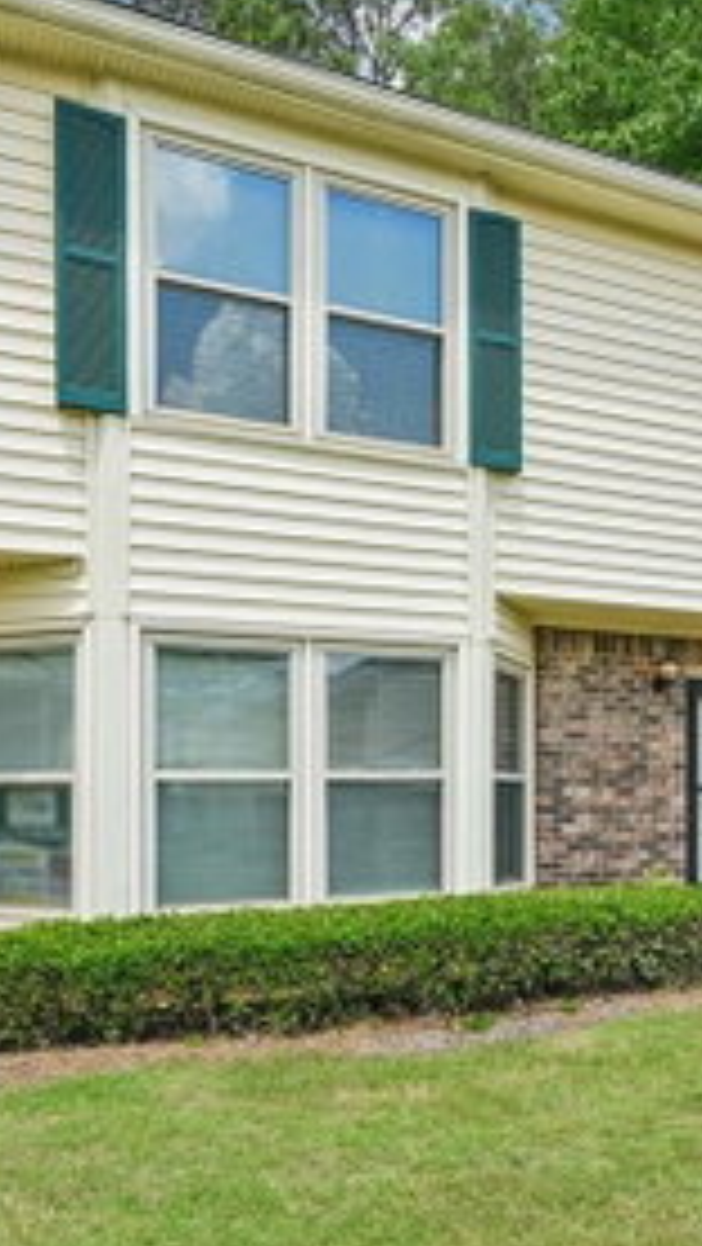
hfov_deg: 39.6
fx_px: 959
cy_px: 614
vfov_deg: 66.0
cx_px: 488
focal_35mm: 29
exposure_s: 1/80
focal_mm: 16
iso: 100
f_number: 8
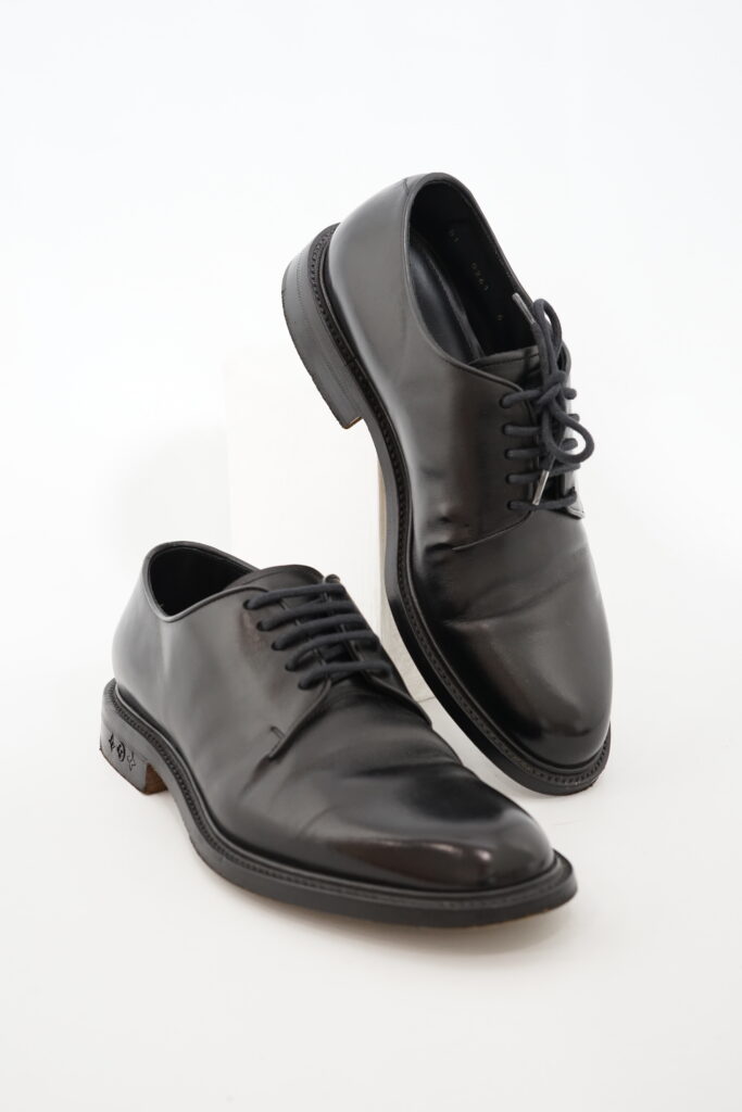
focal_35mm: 50
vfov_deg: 39.6
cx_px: 371
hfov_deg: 27.0
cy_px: 556
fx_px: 1545
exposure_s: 1/10
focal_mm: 50
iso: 640
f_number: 6.3
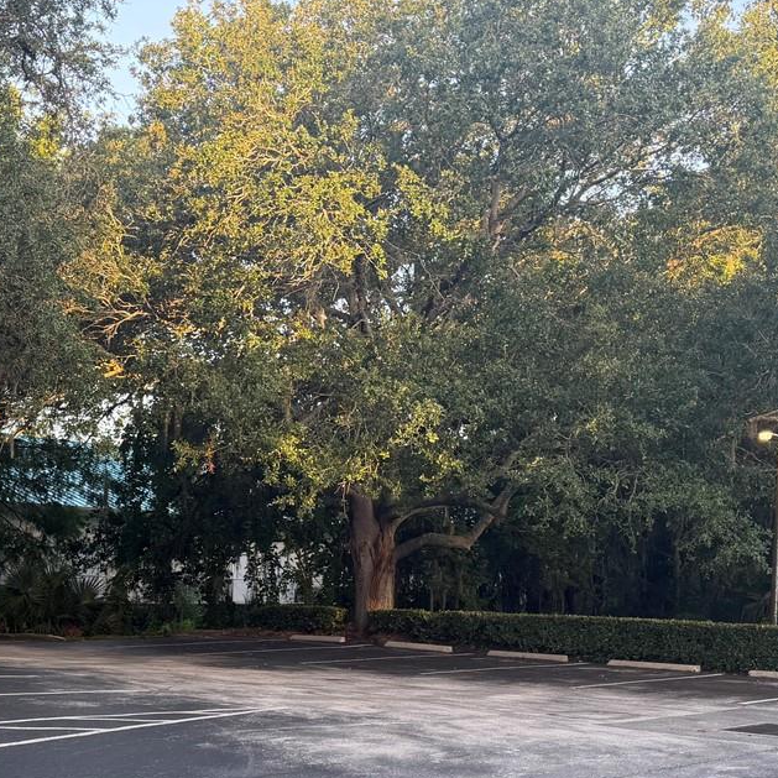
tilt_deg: +0.2
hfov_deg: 31.1
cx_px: 203
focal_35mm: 54
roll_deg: -2.7
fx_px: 1373
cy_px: 566
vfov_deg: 31.2
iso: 80
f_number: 1.78
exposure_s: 1/172
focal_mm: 6.76
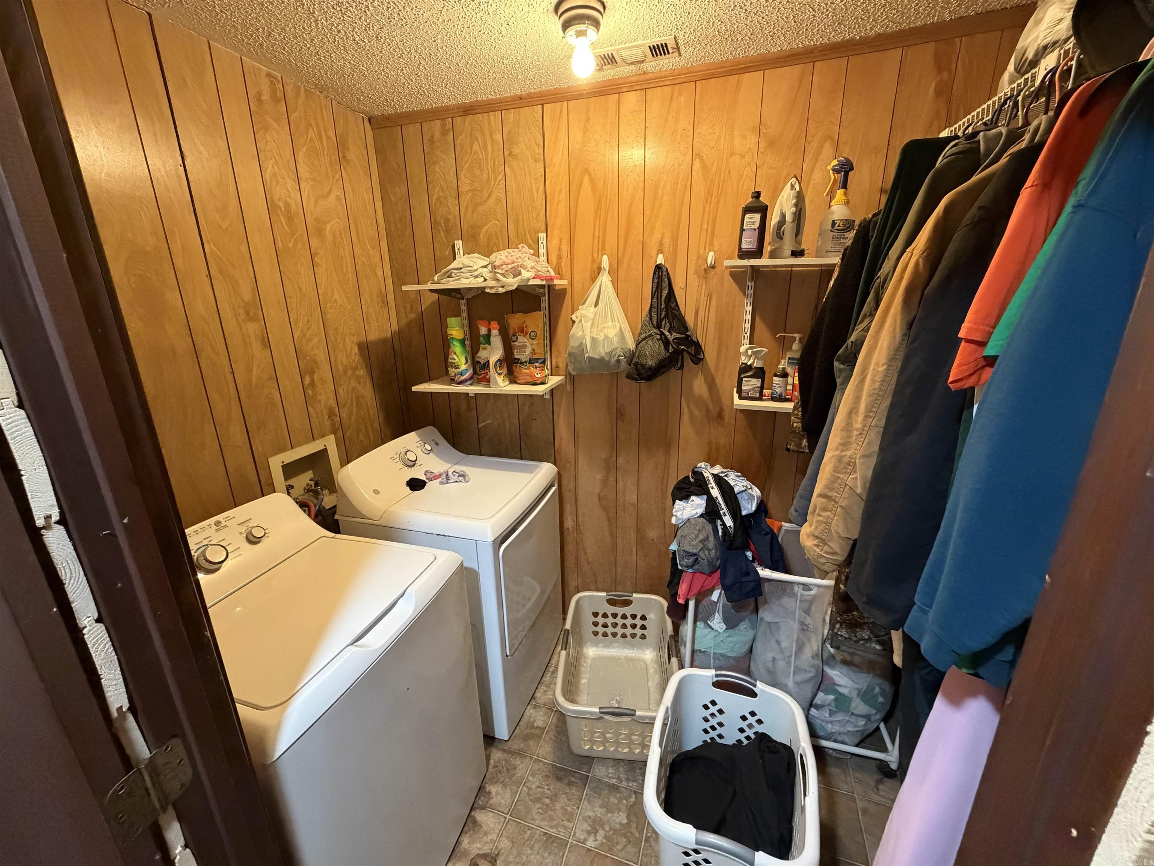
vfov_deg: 85.7
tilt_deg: -16.6
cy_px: 433
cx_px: 577
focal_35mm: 14
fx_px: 467
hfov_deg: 102.1
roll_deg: +1.4
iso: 800
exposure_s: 1/60
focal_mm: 2.22
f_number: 2.2
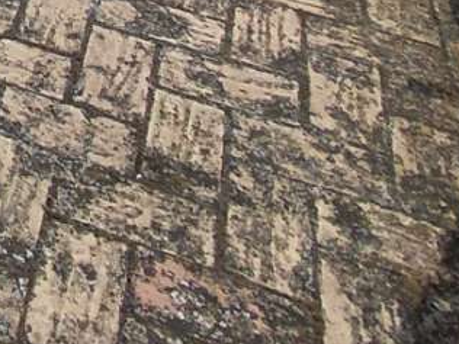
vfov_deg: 14.8
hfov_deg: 20.8
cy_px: -396
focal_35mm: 76
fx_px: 1008
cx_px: -273
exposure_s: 1/2519
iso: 40
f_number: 2.2
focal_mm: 1.64
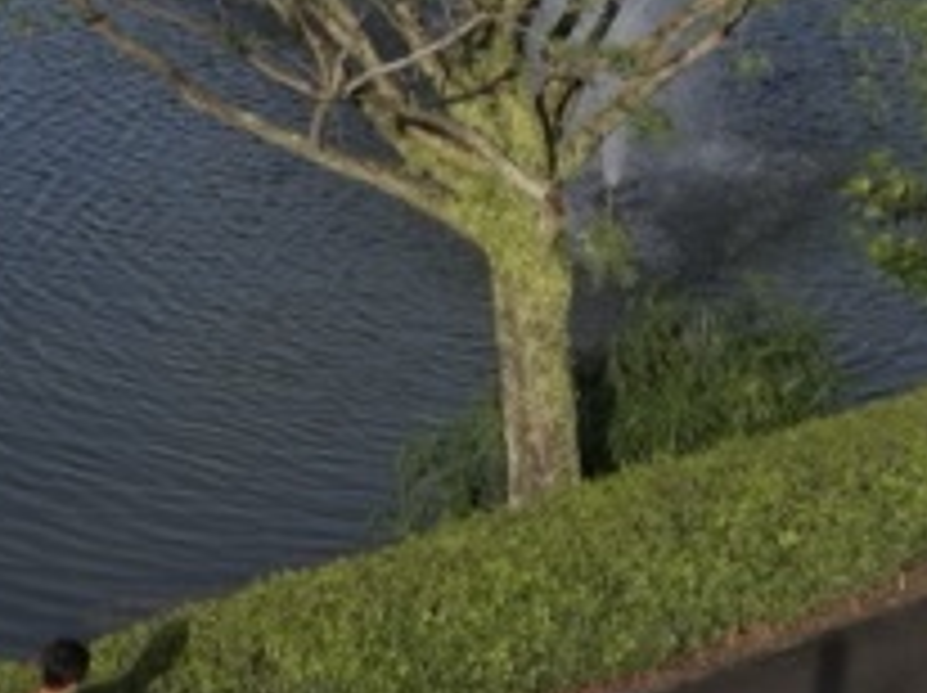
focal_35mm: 137
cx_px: 364
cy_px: -950
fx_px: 3665
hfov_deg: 14.4
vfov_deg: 9.6
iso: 200
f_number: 4
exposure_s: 1/1250
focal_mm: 28
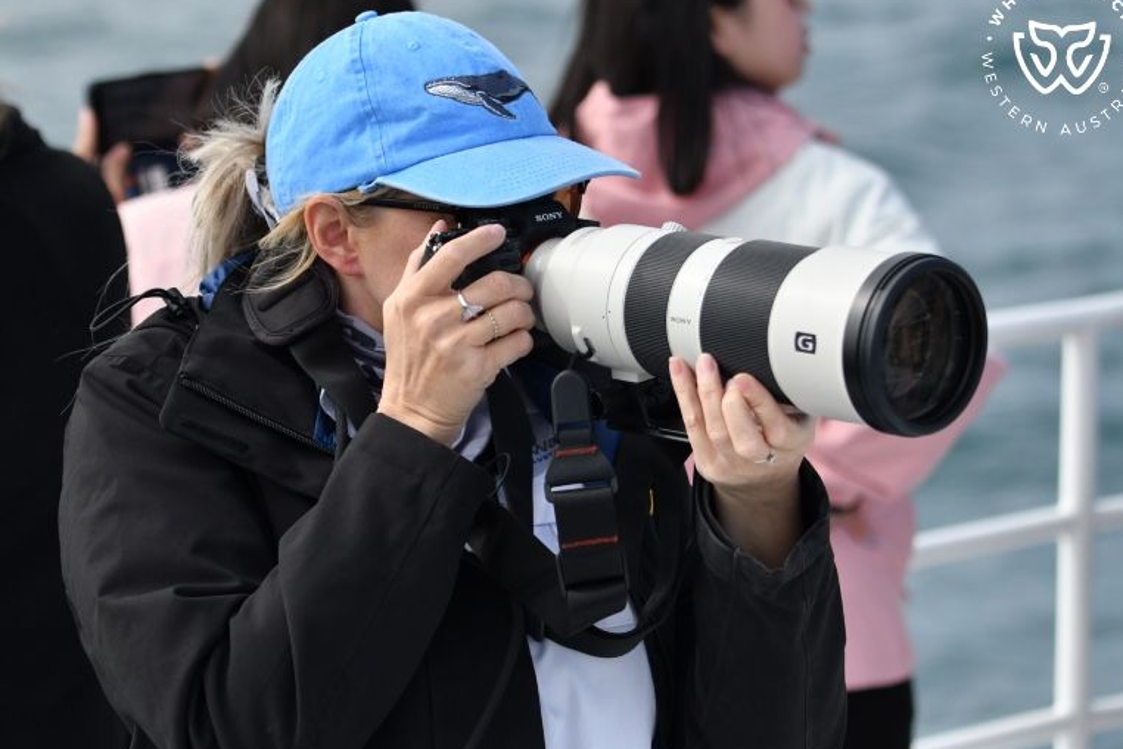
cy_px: 360
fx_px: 3930
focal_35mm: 126
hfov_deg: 16.3
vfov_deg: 10.9
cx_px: 566
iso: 1000
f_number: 5
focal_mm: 120
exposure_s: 1/8000
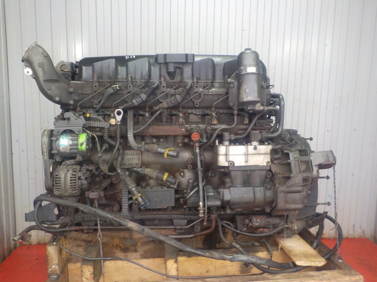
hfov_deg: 60.0
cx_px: 188
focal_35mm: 30
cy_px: 141
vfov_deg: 46.8
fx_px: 327
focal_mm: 4.1
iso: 250
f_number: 3.3
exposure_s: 1/30
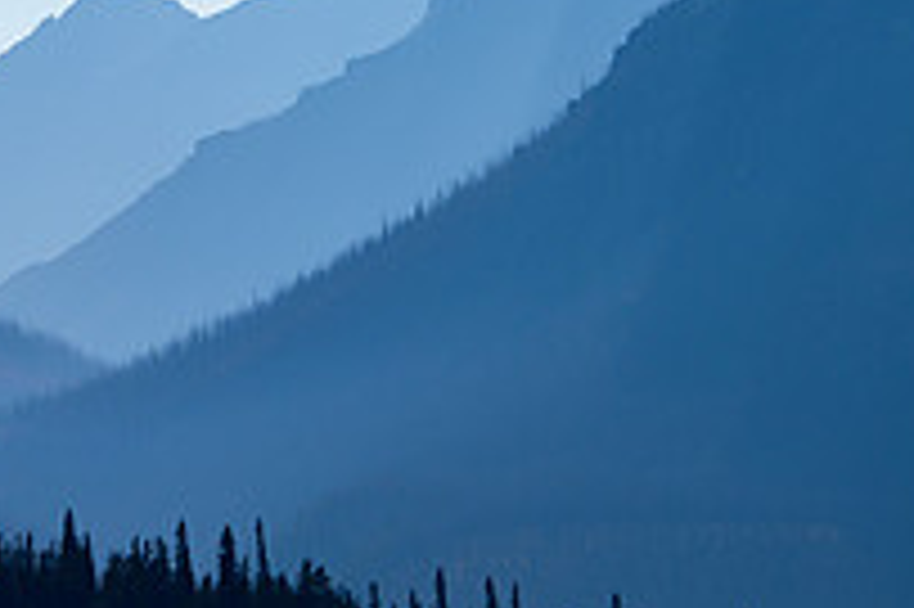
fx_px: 11974
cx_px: 90
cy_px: 133
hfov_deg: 4.4
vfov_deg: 2.9
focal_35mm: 472
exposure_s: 1/1600
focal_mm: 165
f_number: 5.6
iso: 100
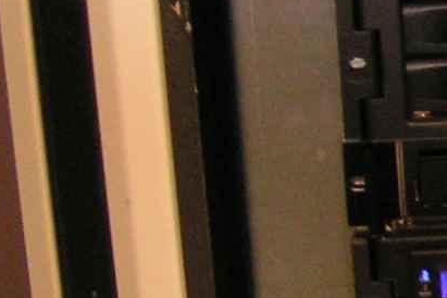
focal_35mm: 197
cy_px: 285
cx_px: 824
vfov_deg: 7.0
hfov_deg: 9.9
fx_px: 2446
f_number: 2.8
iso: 200
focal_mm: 5.8
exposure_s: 1/40
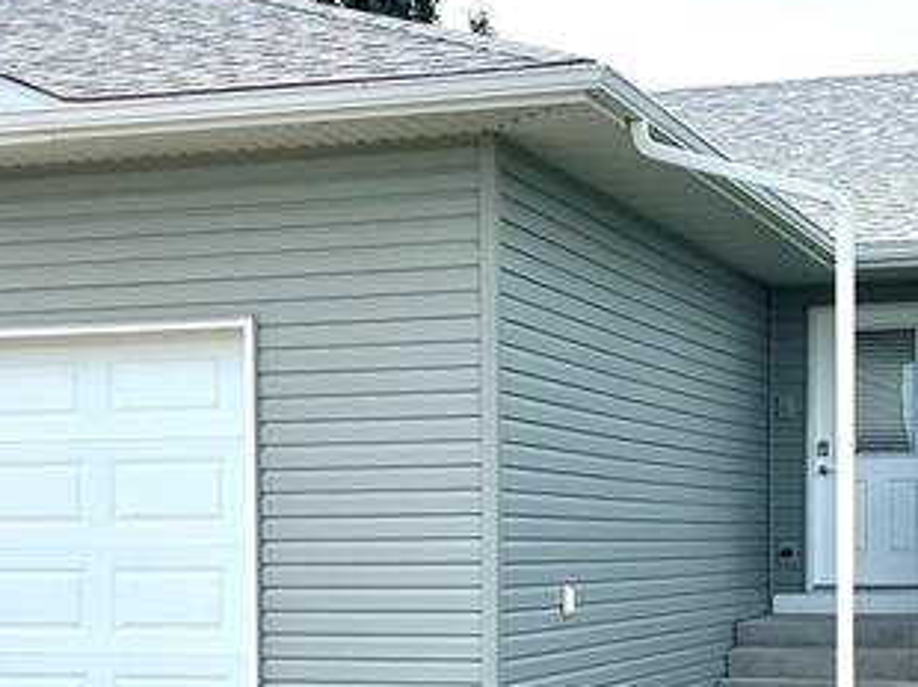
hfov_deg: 22.8
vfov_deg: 16.9
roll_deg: +0.7
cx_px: 400
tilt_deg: -1.9
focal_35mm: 86
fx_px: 2279
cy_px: 646
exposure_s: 1/3215
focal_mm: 5.1
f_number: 1.6
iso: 50
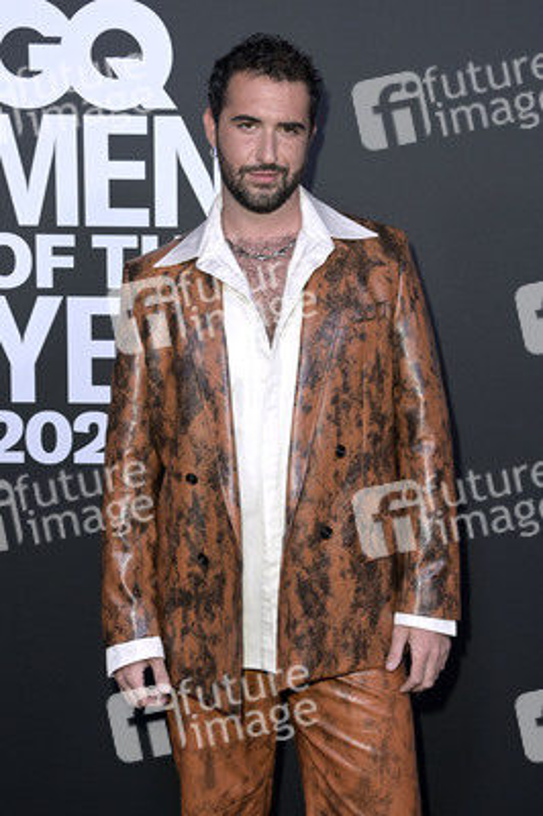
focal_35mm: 50
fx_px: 1133
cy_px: 408
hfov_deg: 26.9
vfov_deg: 39.6
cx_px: 272
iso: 1000
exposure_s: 1/250
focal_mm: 50
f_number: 5.6
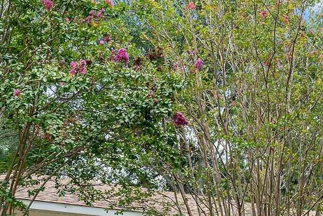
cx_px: 25
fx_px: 736
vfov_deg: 15.6
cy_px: 303
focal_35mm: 82
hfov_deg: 24.0
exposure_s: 1/320
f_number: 8
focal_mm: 21
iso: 800
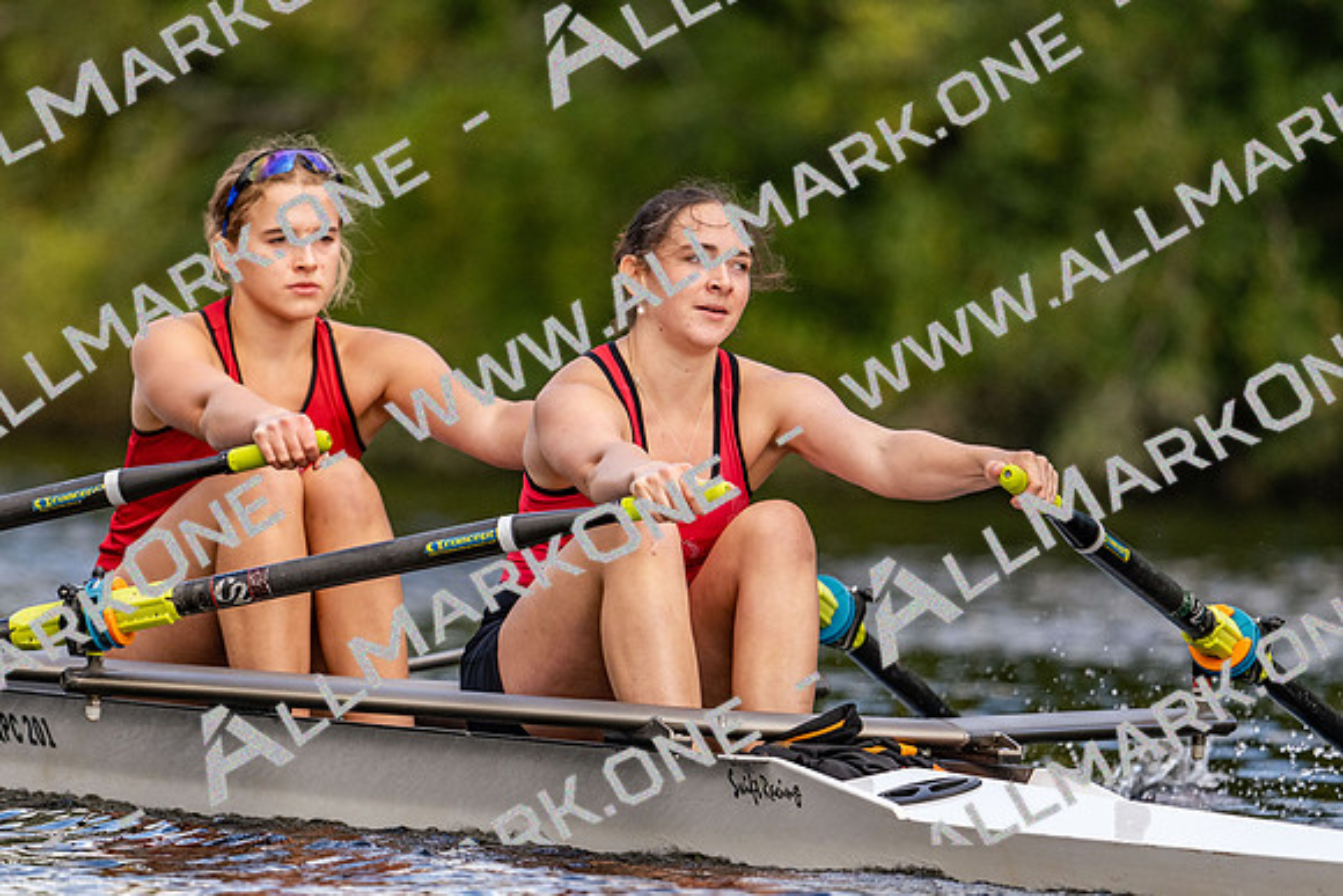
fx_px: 22399
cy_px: 448
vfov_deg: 2.3
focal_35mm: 600
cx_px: 672
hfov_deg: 3.4
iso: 560
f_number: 4.5
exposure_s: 1/2000
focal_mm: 400
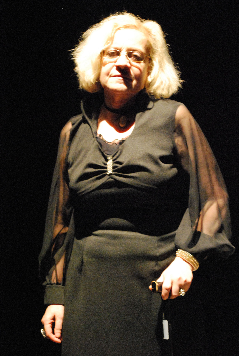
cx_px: 120
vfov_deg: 24.6
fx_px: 819
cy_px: 178
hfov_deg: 16.6
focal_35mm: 82
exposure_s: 1/20
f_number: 6.3
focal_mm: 55
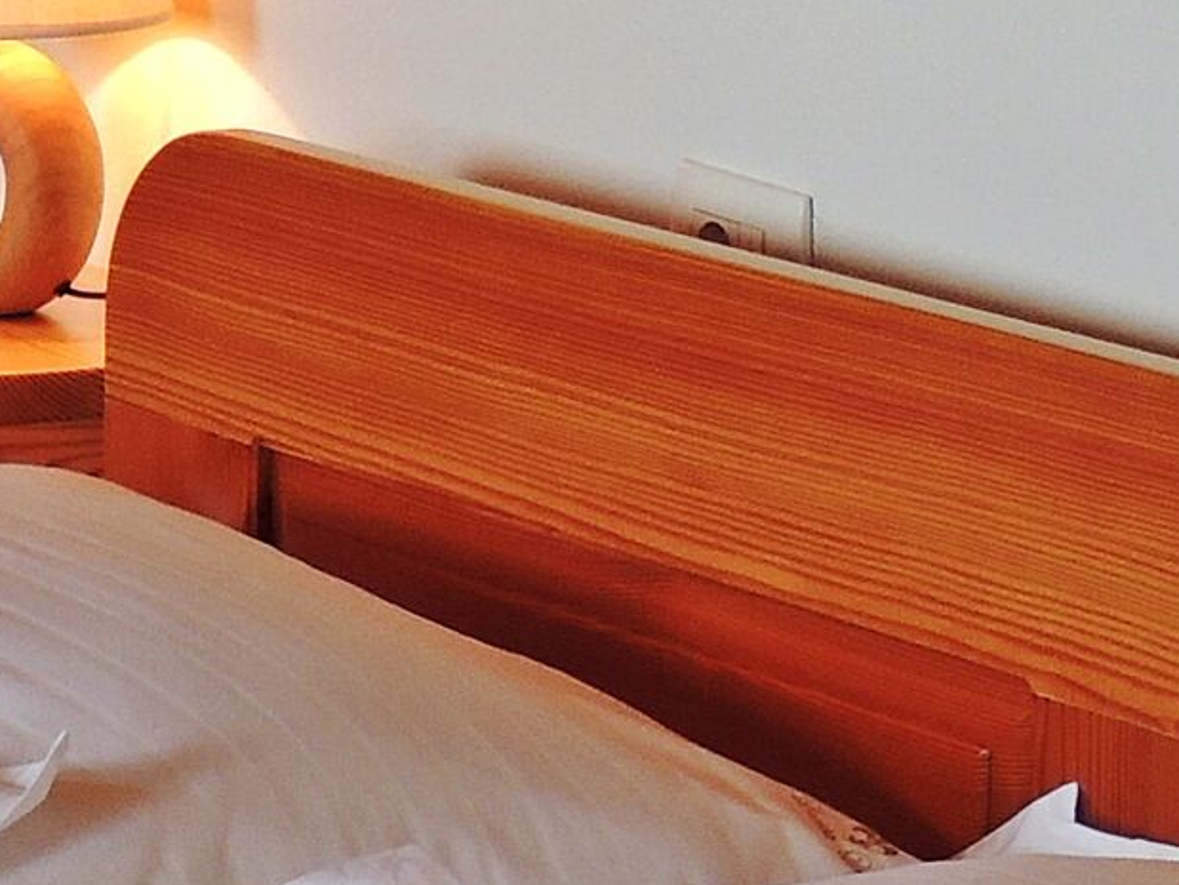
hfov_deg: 8.5
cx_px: -760
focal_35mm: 226
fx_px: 7702
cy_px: 1228
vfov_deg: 6.5
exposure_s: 1/50
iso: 180
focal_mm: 8.9
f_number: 3.6
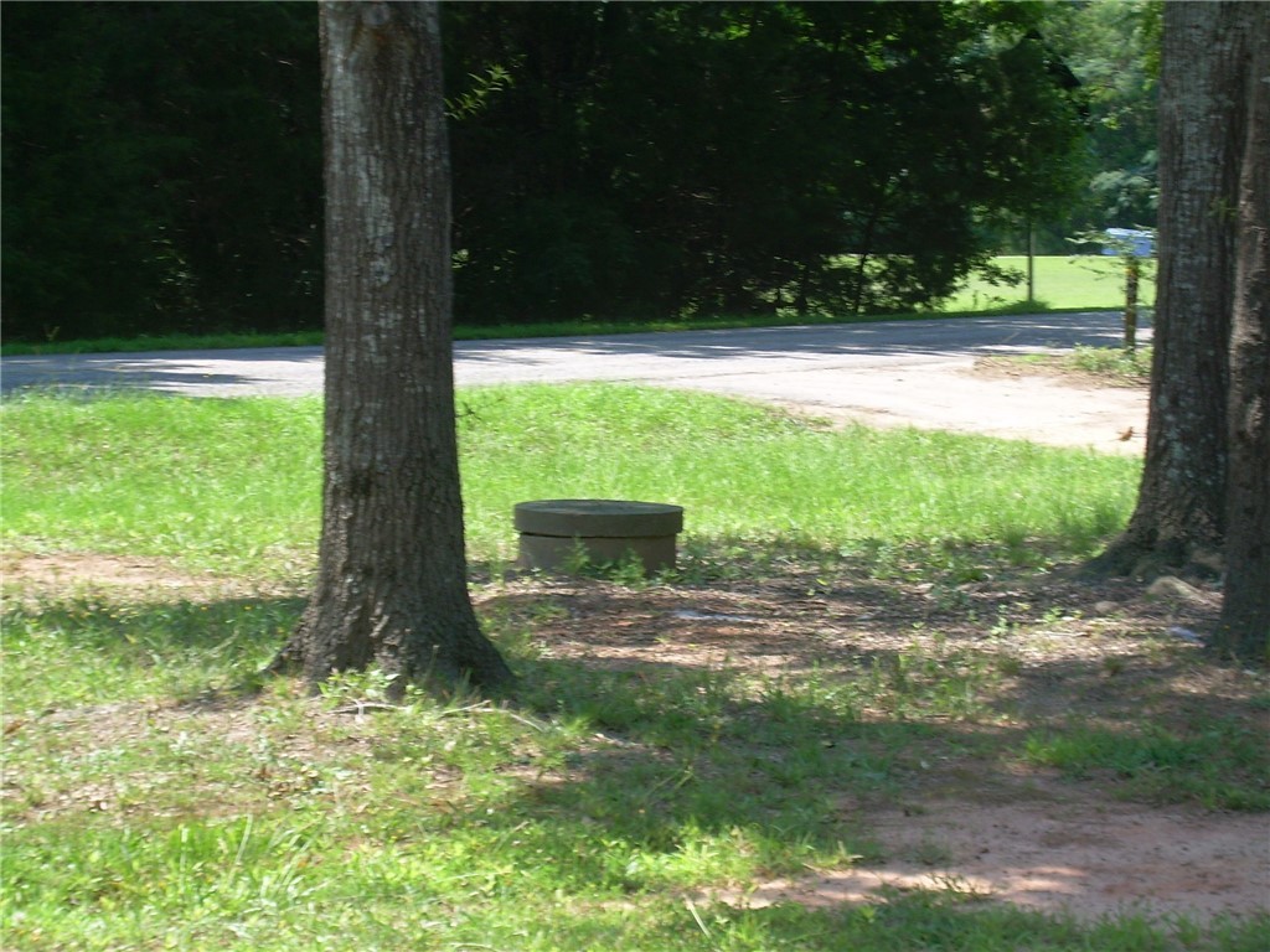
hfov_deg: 17.9
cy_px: 476
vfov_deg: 13.5
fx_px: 4036
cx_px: 635
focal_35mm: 110
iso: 50
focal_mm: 18.9
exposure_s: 1/115
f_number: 4.9
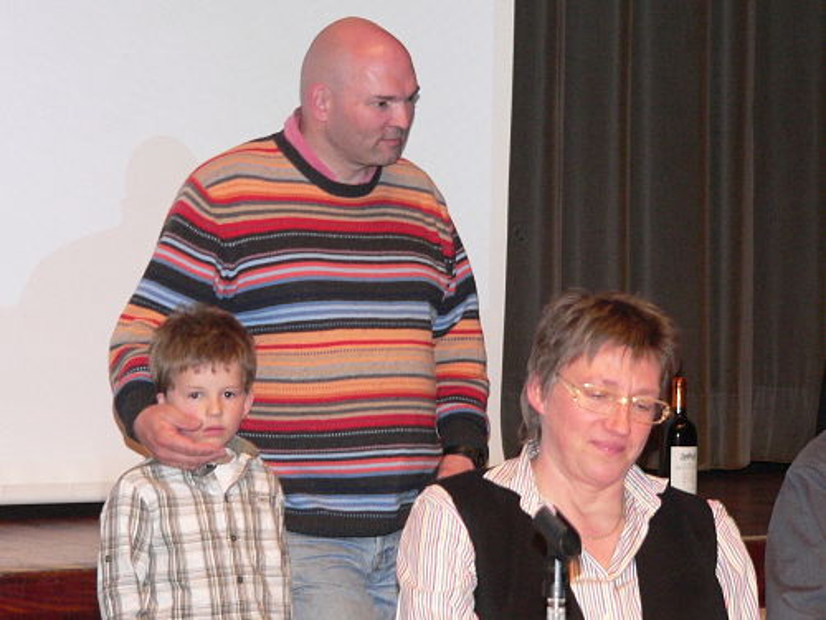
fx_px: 2673
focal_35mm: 112
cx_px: 413
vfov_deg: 13.2
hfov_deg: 17.6
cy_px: 310
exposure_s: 1/60
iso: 300
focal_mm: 18.6
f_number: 2.8
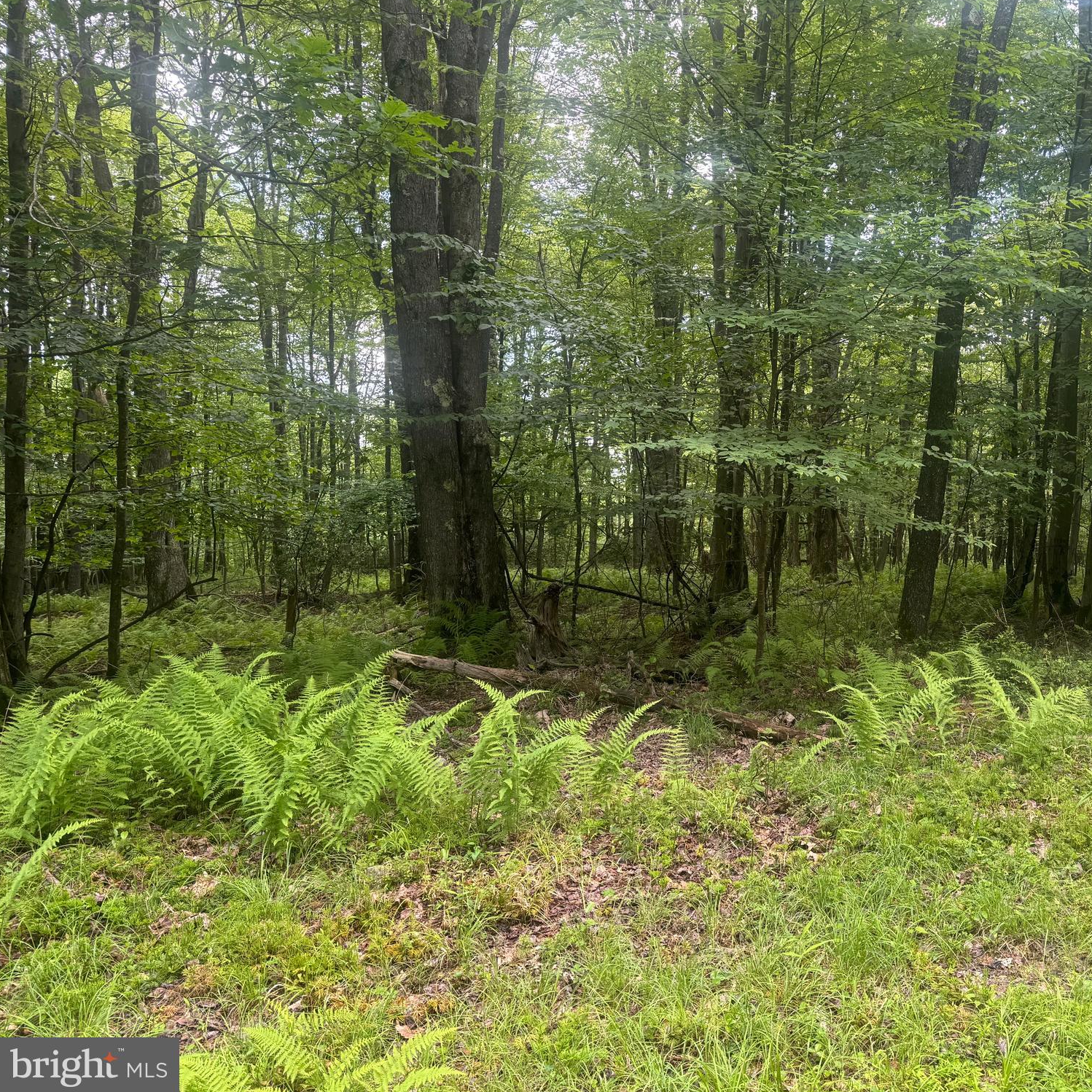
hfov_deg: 54.3
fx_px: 1035
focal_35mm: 29
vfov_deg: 55.6
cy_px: 537
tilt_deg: -1.3
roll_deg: -0.3
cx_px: 744
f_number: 1.78
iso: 64
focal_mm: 6.76
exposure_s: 1/121
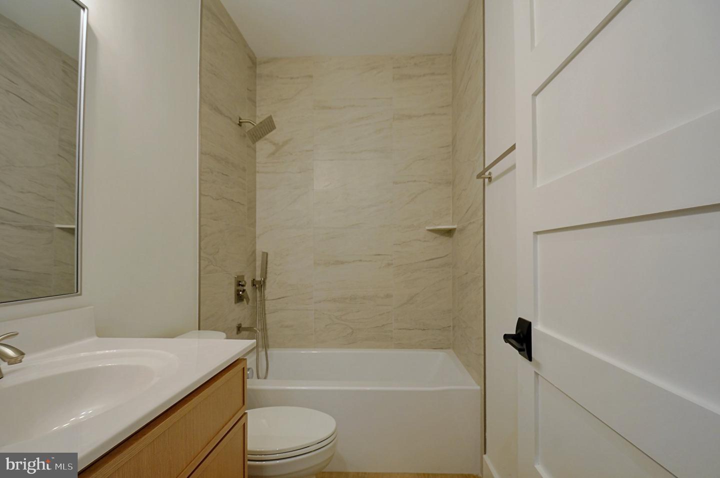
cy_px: 239
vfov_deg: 71.9
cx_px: 360
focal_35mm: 16
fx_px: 330
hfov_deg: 95.1
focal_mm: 11
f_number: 6.3
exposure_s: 1/20
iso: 640
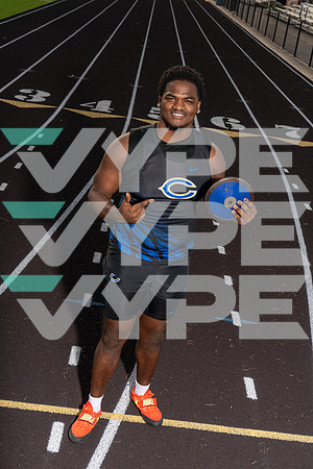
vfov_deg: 39.6
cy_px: 234
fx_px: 652
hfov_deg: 27.0
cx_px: 156
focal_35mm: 50
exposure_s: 1/250
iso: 160
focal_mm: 50
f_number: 10
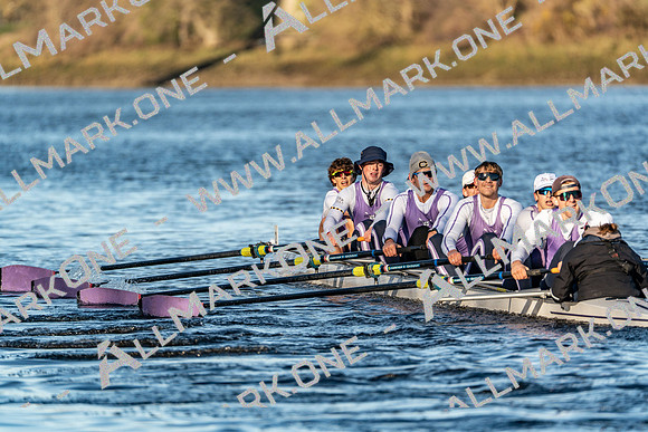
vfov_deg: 2.3
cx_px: 324
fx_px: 10802
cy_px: 216
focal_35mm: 600
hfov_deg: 3.4
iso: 500
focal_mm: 600
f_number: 6.3
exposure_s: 1/2000
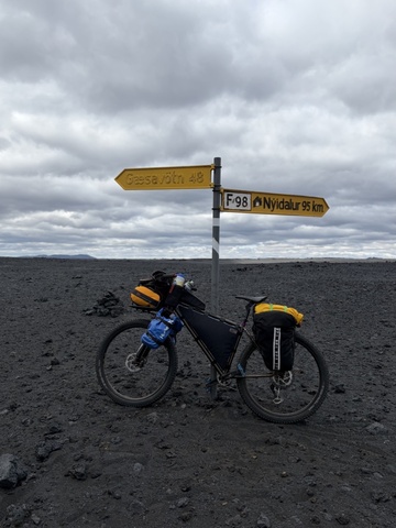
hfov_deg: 53.1
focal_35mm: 26
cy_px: 264
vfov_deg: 67.3
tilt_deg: -1.3
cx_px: 198
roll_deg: +0.8
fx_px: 397
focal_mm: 5.96
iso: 50
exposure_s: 1/4950
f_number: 1.6
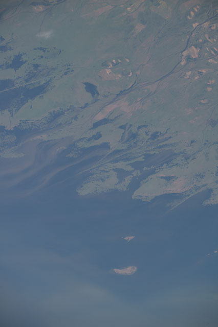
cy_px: 164
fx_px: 2637
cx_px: 109
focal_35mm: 290
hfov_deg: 4.7
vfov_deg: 7.1
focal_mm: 290
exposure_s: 1/1250
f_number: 11
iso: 250
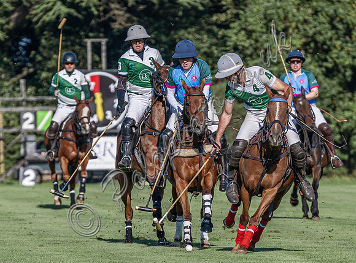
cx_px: 151
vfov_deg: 1.8
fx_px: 8497
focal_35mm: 830
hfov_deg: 2.4
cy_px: 268
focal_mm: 280
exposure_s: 1/2000
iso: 250
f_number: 5.3
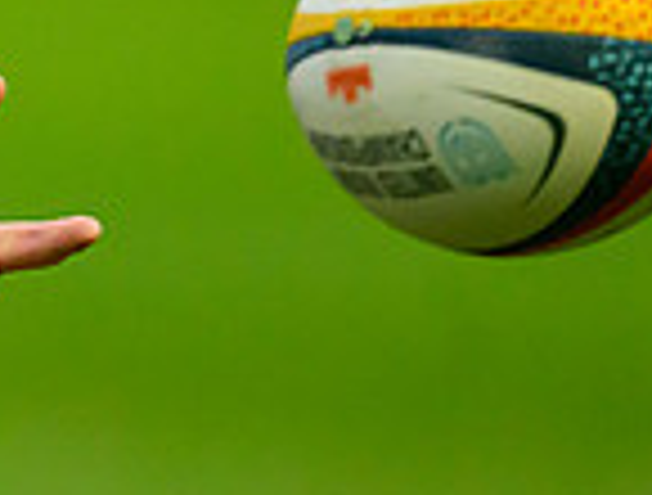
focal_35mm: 1756
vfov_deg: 0.9
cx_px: -771
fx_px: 33212
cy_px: -106
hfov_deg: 1.1
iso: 4000
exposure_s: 1/2000
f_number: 3.2
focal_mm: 400
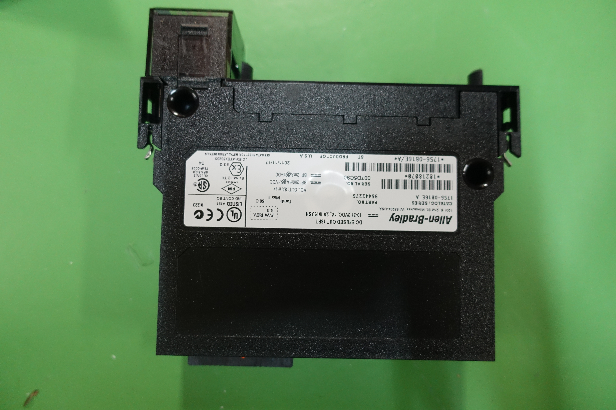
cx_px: 308
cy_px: 205
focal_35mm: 24
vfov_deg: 53.1
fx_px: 411
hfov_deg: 73.7
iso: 800
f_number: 1.8
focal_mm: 8.8
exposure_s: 1/20
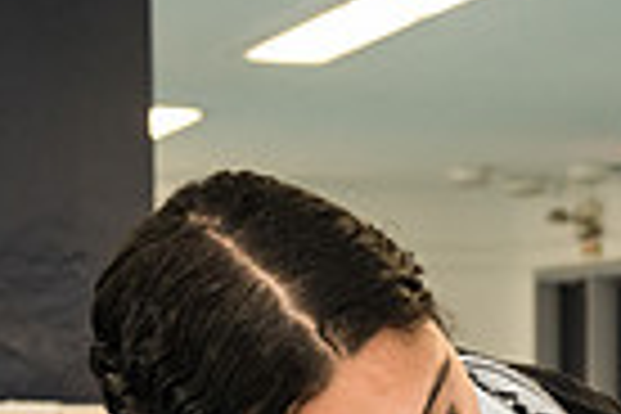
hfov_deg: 13.6
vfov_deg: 9.1
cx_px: 720
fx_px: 2536
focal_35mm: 147
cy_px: 583
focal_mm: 34
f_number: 3.5
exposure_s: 1/125
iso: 1600
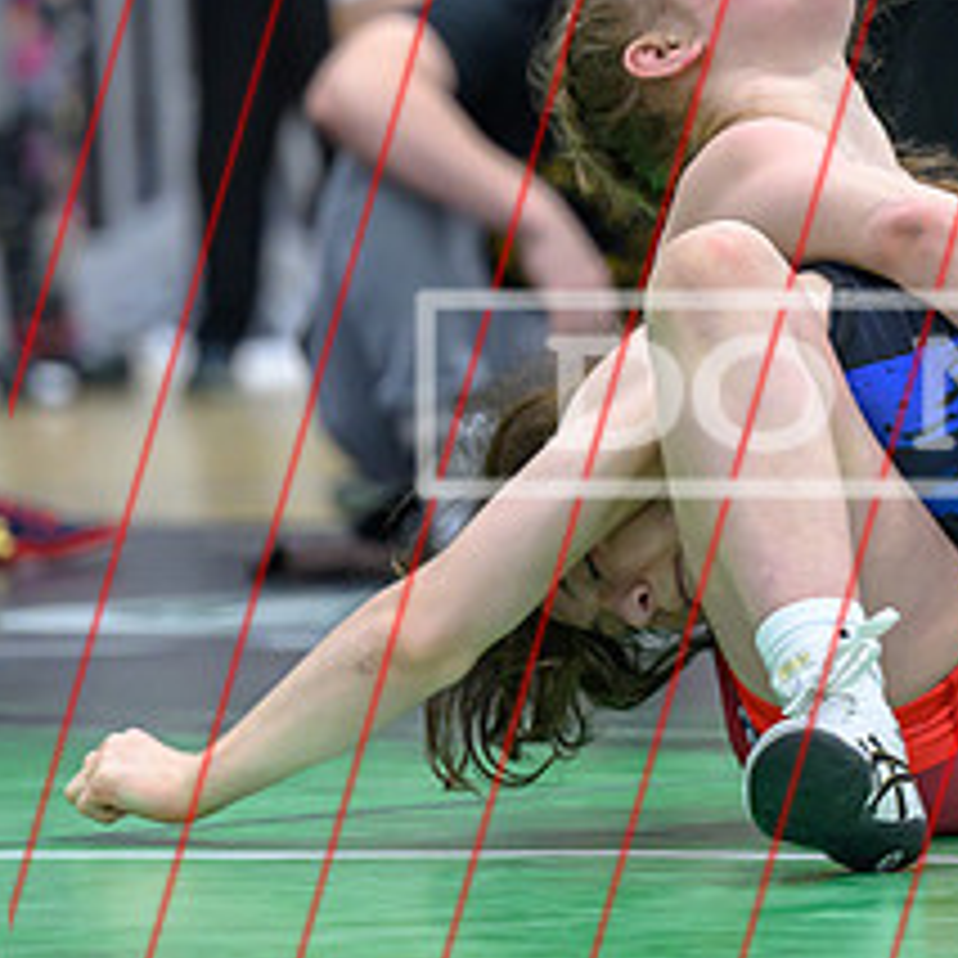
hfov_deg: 4.1
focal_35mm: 428
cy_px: 420
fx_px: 13401
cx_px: 1195
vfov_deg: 4.1
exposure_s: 1/640
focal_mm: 135
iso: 2000
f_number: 2.8
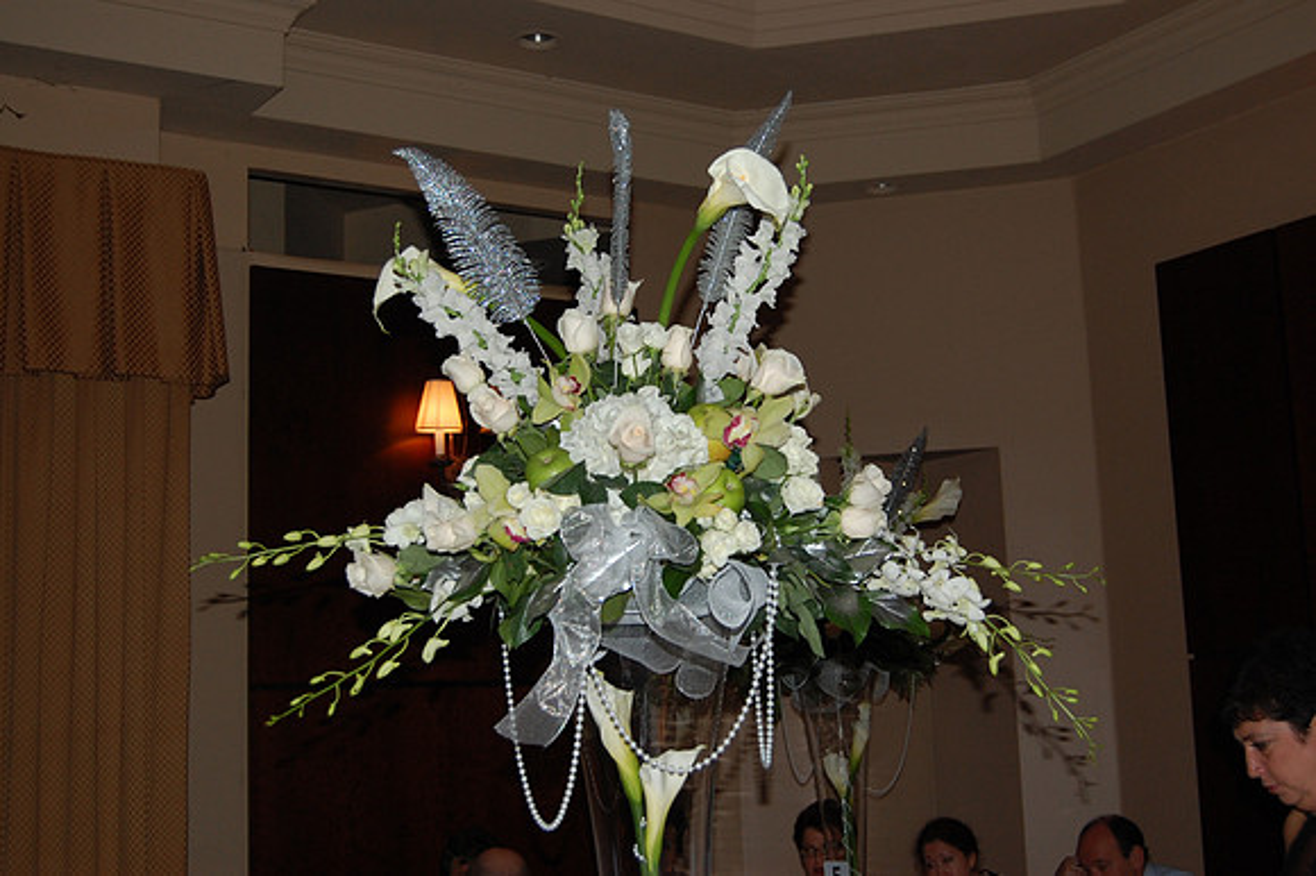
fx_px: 1754
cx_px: 658
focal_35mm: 48
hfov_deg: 41.1
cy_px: 438
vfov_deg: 28.0
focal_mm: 32
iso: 400
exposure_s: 1/60
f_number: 4.5
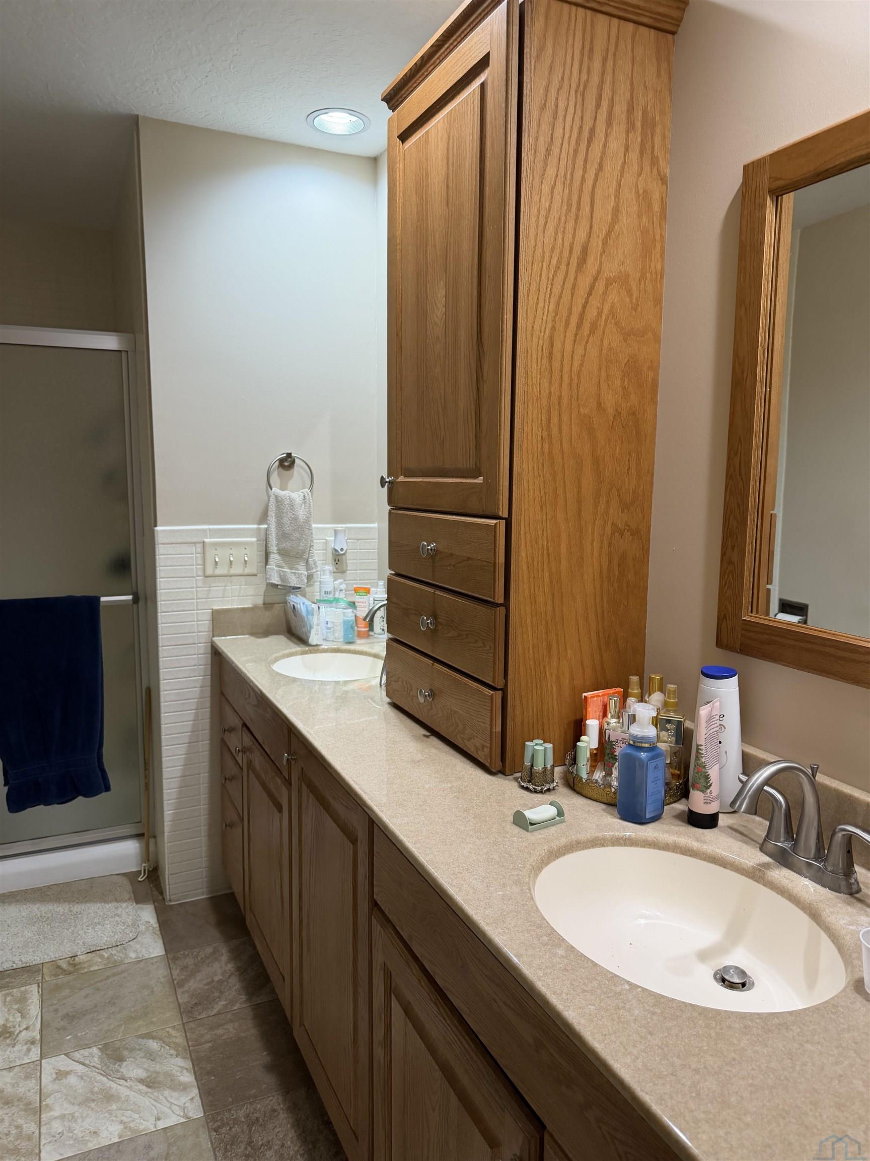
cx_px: 435
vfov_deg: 71.6
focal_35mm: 24
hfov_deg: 56.8
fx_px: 804
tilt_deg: -6.8
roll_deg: -1.9
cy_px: 580
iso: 200
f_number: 1.78
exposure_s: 1/60
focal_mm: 6.76
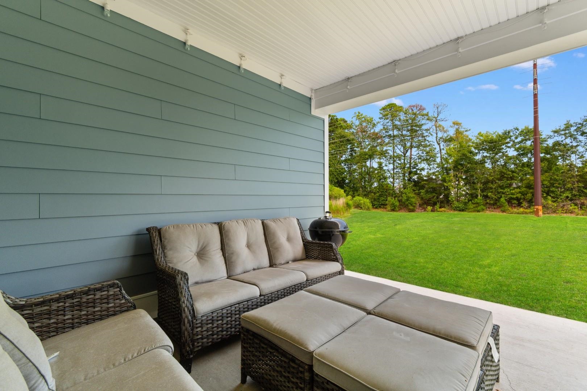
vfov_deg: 77.3
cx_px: 294
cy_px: 196
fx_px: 245
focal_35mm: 15
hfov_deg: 100.4
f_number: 4.5
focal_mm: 10
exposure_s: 1/80
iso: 100
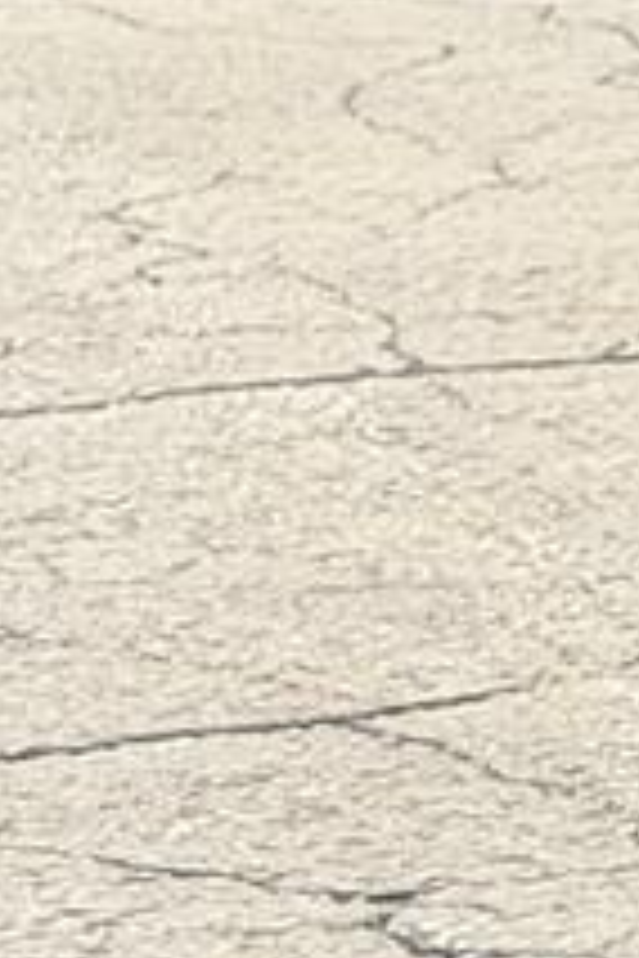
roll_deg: +1.0
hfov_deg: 4.2
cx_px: 2799
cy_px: 157
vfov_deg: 6.9
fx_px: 7987
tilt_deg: -8.9
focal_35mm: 300
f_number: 1.78
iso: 80
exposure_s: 1/382
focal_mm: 6.76
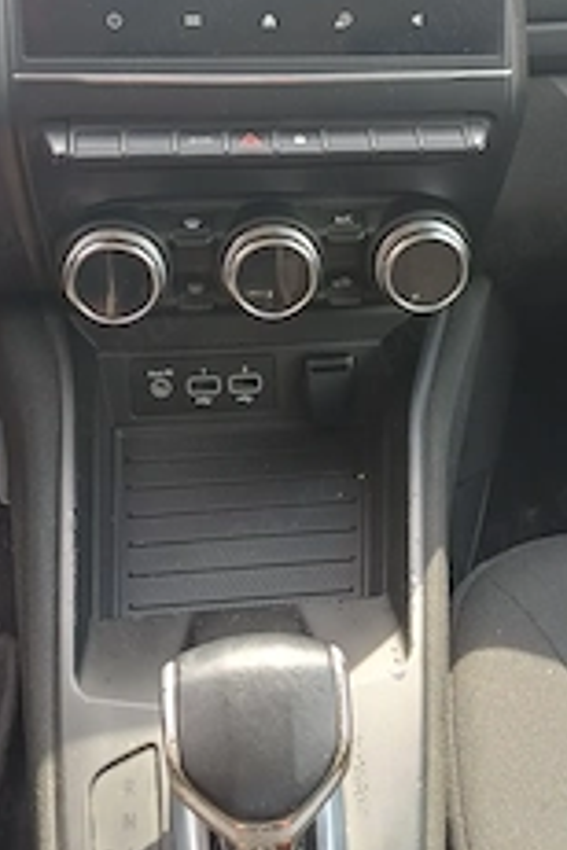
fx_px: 1063
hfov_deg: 29.7
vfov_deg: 43.4
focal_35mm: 45
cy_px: 335
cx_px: 357
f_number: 1.8
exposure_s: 1/100
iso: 80
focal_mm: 4.65
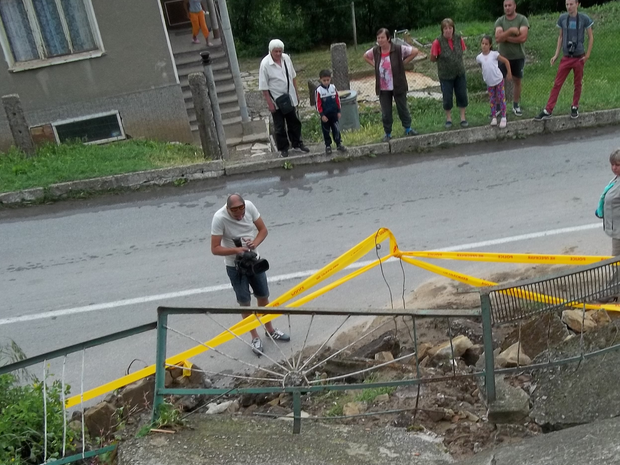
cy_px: 326
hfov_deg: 34.7
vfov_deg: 26.3
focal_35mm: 55
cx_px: 406
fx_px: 985
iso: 80
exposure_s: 1/100
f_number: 8.8
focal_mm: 5.7
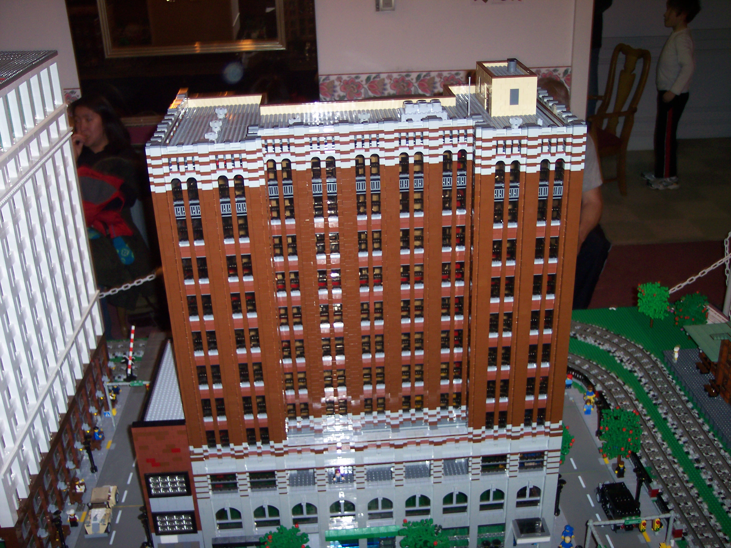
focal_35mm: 38
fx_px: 802
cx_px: 366
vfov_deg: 37.7
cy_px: 274
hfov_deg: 49.0
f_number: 2.8
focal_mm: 8
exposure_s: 1/30
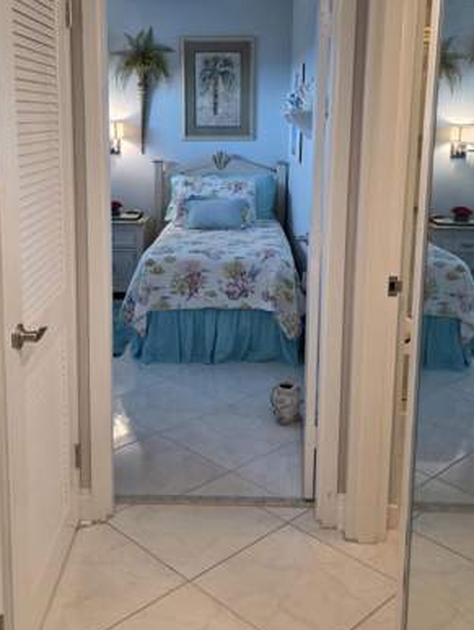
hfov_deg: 37.7
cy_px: 233
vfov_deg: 48.4
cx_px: 215
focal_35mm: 38
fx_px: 693
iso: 250
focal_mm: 6.3
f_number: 1.7
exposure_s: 1/120
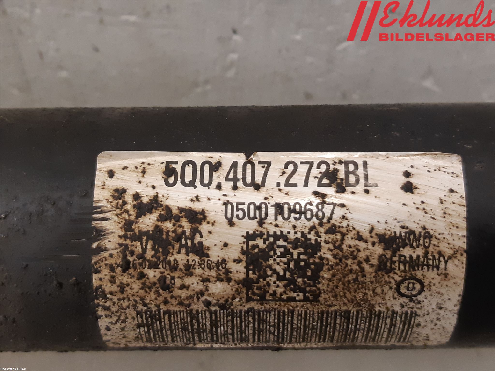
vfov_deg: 53.1
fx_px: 372
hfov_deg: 67.3
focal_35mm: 26
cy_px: 186
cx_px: 248
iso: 200
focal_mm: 3.93
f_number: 1.7
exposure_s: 1/50
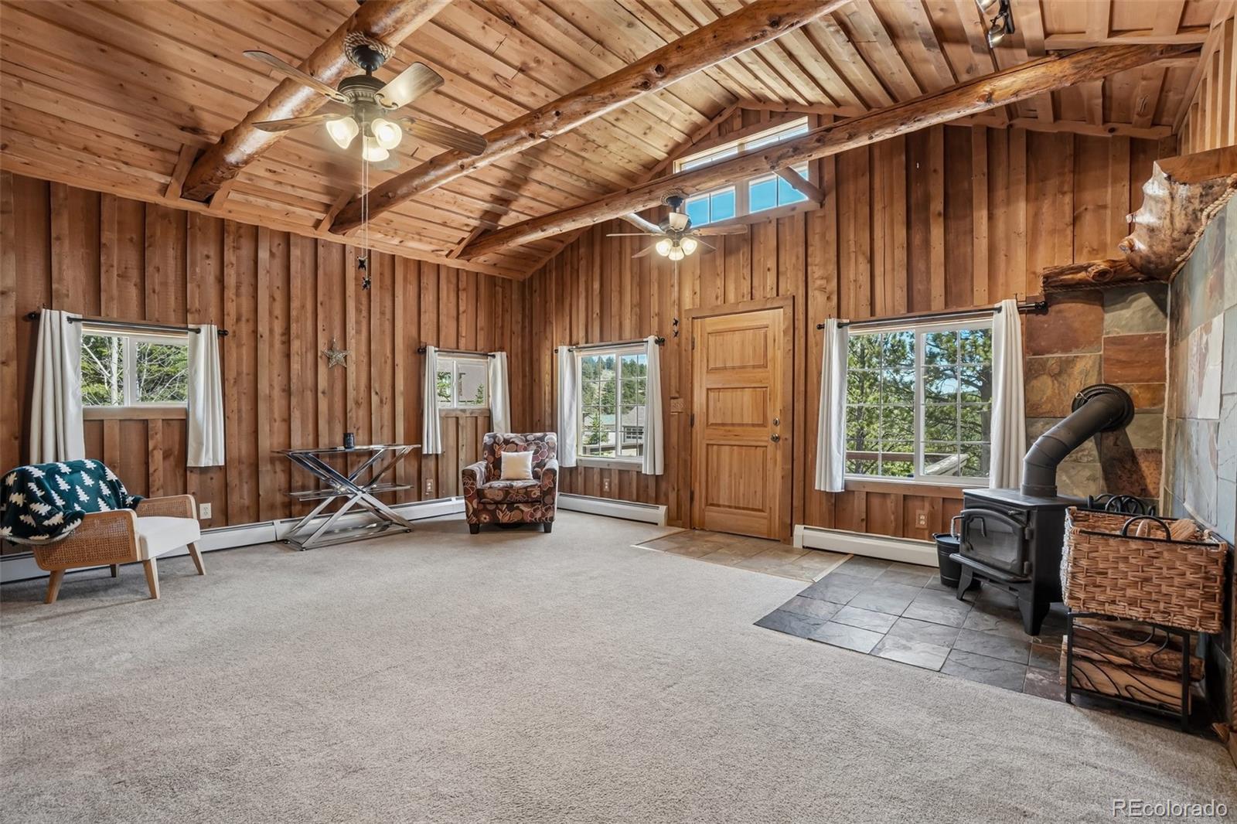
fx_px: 515
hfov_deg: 100.4
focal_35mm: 15
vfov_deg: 77.3
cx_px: 618
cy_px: 412
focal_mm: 10
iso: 400
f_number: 8
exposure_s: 1/25
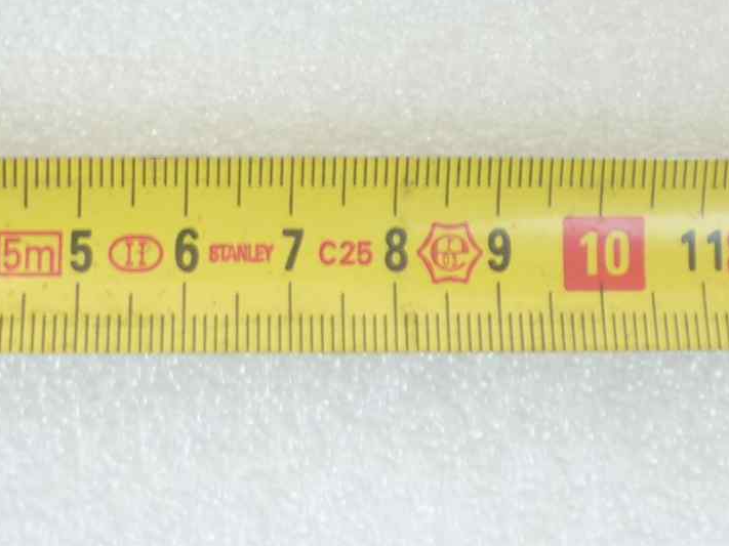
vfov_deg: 15.3
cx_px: 337
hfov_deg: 21.8
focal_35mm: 90
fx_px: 1895
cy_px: -240
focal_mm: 4.1
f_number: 3.3
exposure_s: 1/13
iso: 80
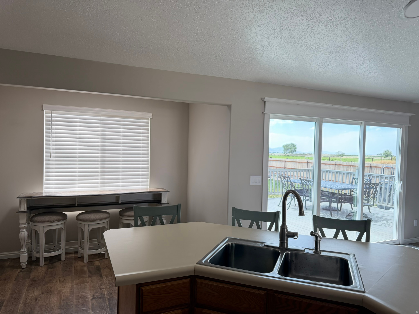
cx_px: 210
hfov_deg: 71.6
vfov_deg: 56.8
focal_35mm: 24
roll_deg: -1.0
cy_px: 157
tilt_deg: -1.0
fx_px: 291
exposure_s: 1/145
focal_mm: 6.76
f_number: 1.78
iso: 125
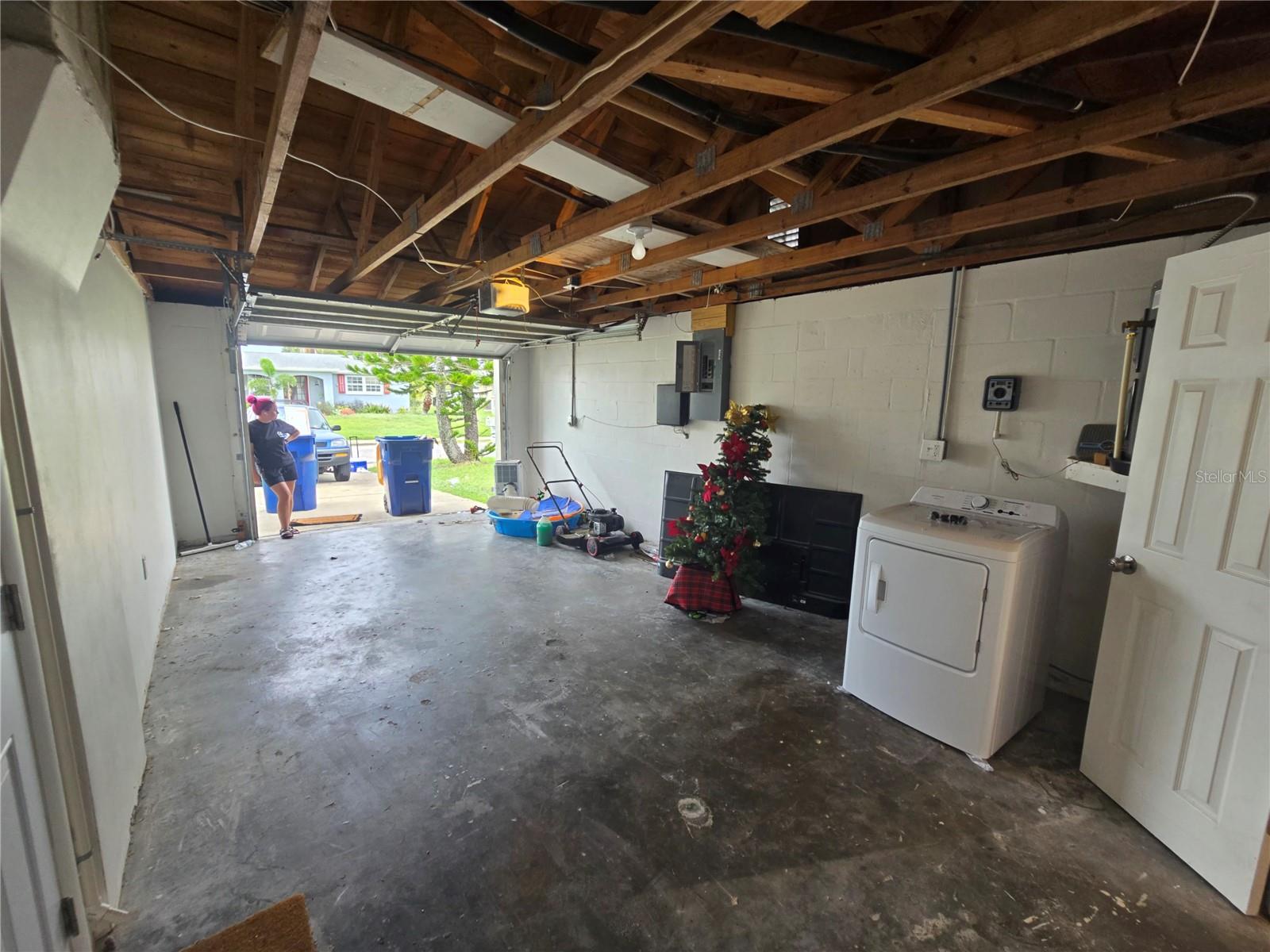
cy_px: 476
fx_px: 477
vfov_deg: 89.9
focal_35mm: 13
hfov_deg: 106.2
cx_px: 635
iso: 100
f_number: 2.2
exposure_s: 1/120
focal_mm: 2.2
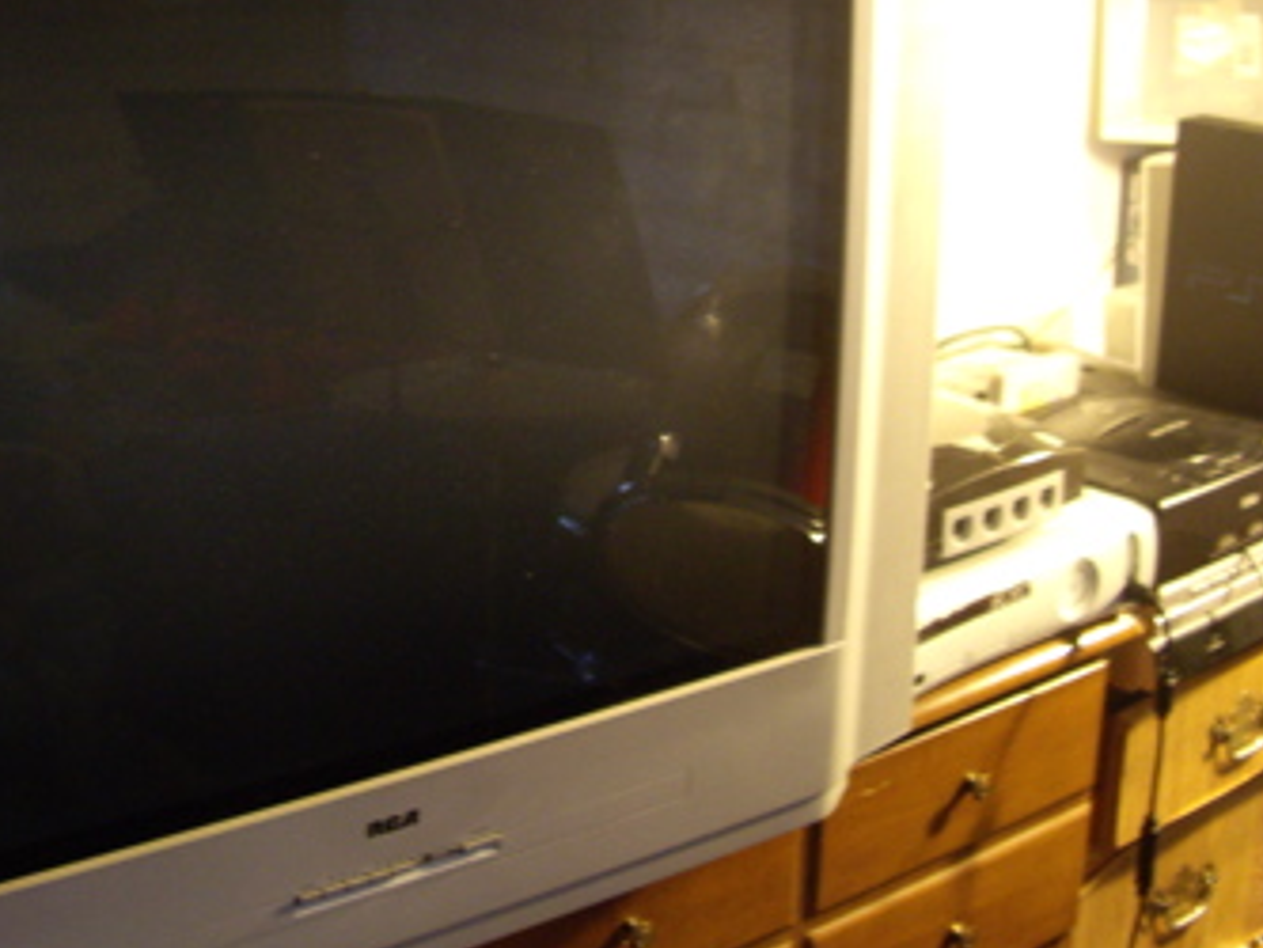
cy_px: 279
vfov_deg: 25.5
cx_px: 444
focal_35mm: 57
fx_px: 2080
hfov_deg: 33.5
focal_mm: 7.9
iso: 400
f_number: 2.8
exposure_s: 1/4
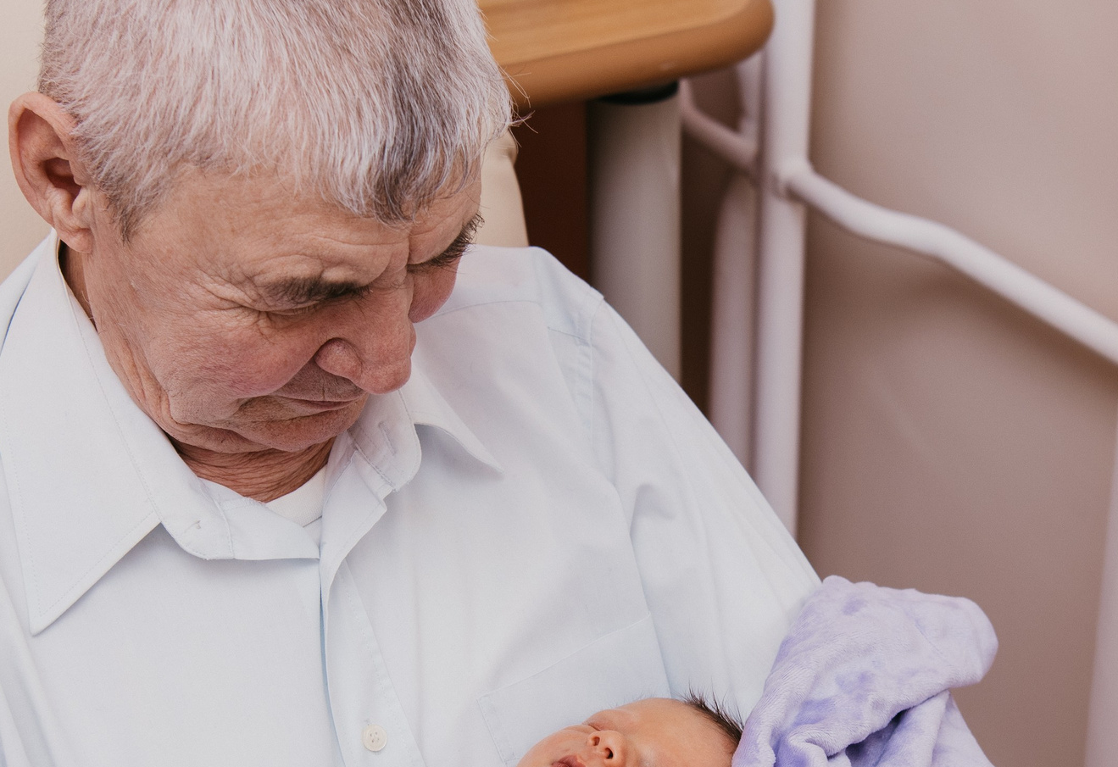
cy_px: 550
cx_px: 635
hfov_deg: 19.5
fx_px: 3259
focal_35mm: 104
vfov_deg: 13.4
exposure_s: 1/160
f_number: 4
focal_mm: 44
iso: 160
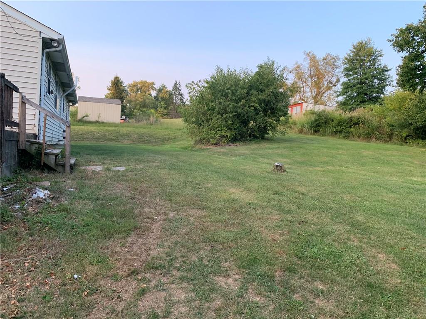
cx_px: 213
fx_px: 320
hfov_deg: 67.3
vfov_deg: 53.1
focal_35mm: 26
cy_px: 160
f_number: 1.8
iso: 50
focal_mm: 4.25
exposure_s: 1/121
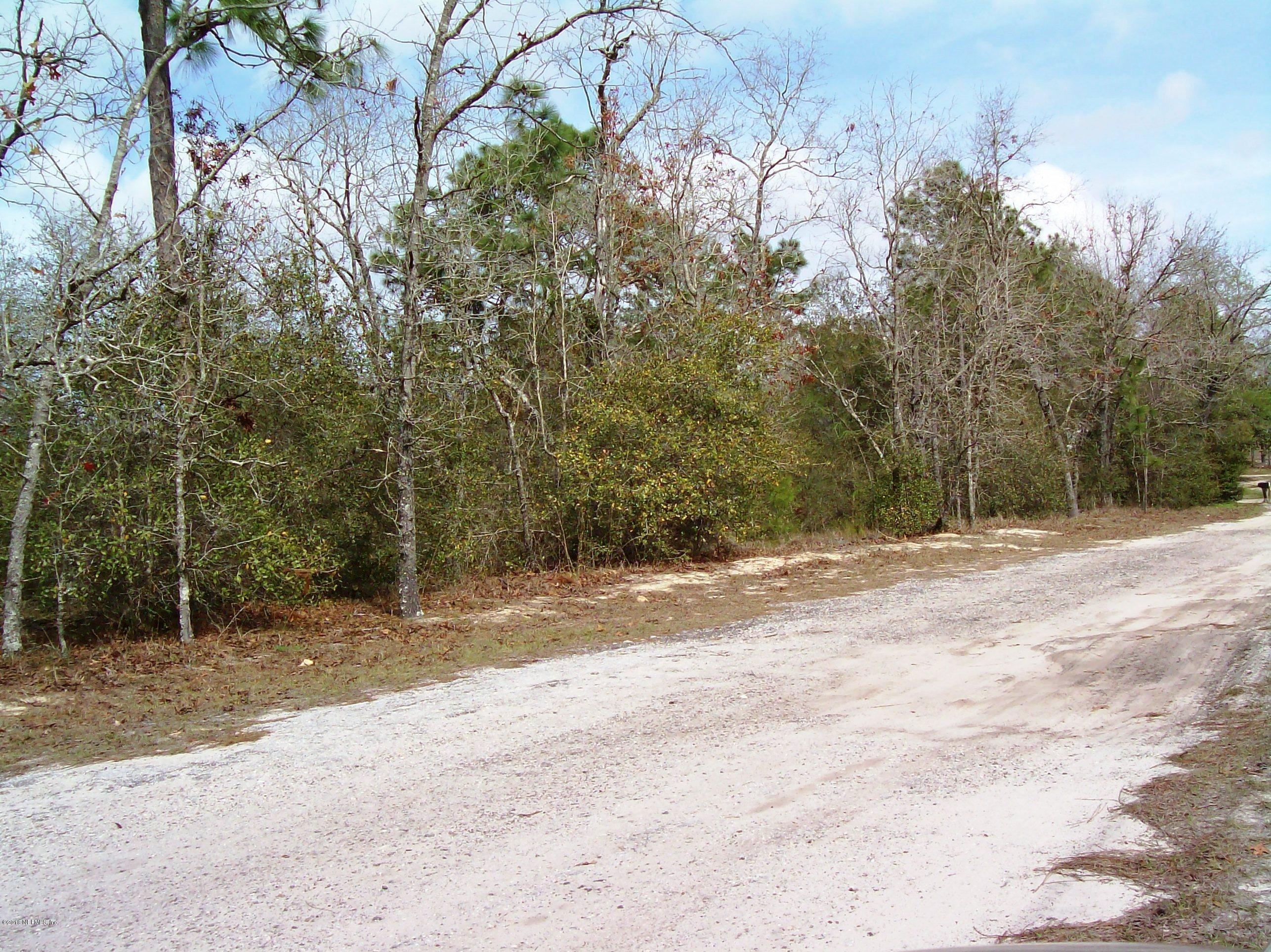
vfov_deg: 39.6
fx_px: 1322
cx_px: 636
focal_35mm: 36
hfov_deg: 51.4
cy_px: 476
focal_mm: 6
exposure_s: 1/375
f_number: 4.8
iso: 80
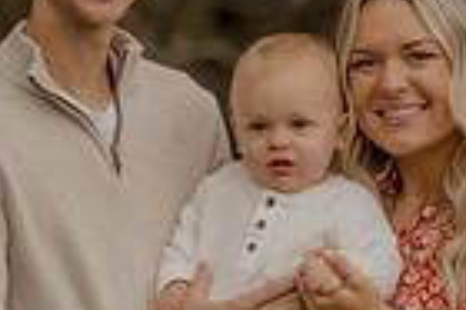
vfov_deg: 2.6
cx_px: 193
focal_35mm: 519
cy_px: 198
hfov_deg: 4.0
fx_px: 6710
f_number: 2.8
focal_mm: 125
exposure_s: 1/125
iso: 250
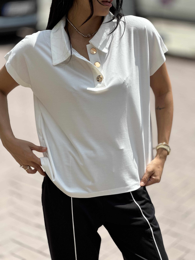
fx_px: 578
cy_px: 130
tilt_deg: -16.2
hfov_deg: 19.1
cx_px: 98
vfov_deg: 25.3
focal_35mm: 77
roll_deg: +0.3
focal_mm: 9
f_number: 2.8
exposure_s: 1/769
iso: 32
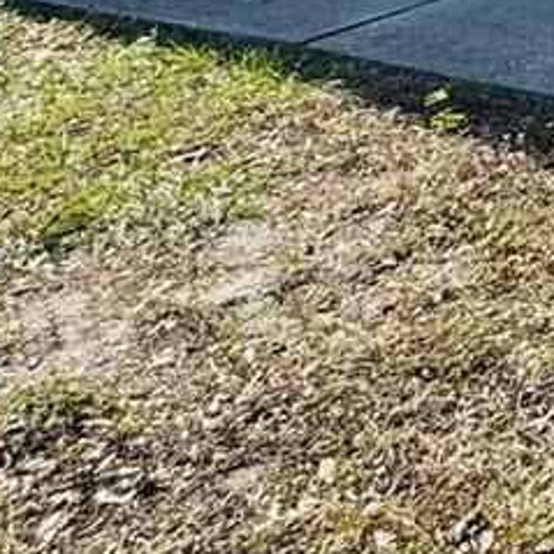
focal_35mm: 83
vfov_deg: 17.8
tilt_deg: -2.3
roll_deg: -2.0
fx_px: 1503
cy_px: -366
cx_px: 1342
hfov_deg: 14.1
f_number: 2.2
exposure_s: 1/831
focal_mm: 2.22
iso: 50
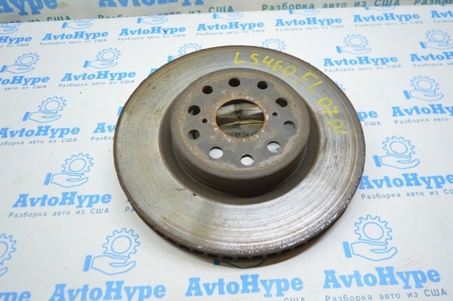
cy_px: 150
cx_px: 226
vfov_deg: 43.5
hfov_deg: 62.0
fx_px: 377
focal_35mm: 30
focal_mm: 20
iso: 400
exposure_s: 1/50
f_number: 3.8
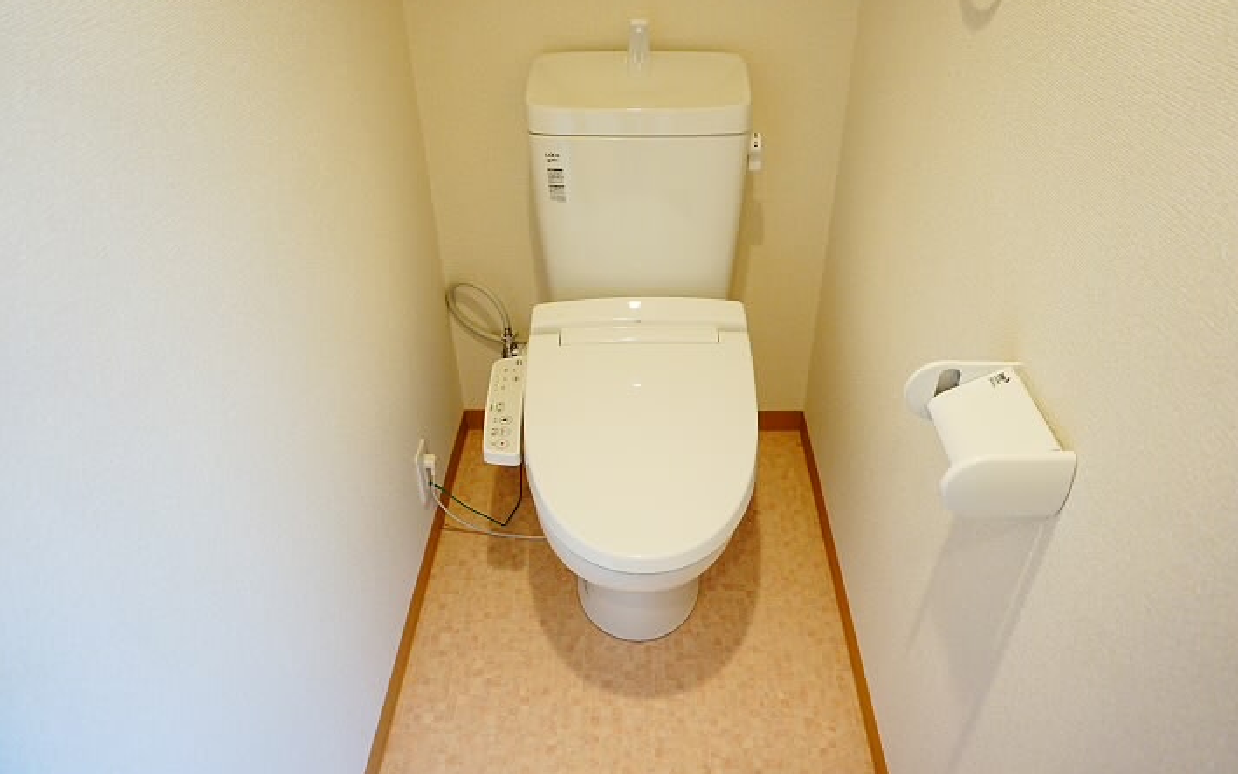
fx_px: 843
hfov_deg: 72.5
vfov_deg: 49.3
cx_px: 631
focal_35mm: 25
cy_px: 372
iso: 1600
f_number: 4
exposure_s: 1/160
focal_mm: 16
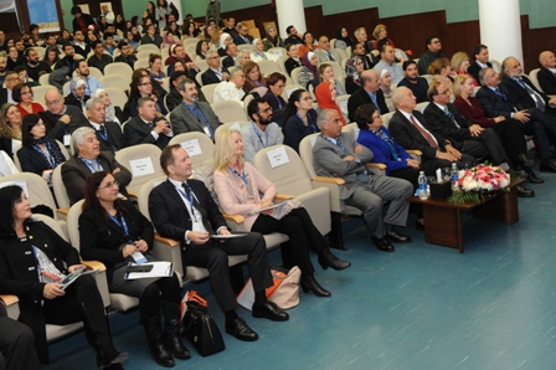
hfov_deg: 48.4
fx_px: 617
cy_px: 140
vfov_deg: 33.2
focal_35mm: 40
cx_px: 247
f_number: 4
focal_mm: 28
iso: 800
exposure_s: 1/125
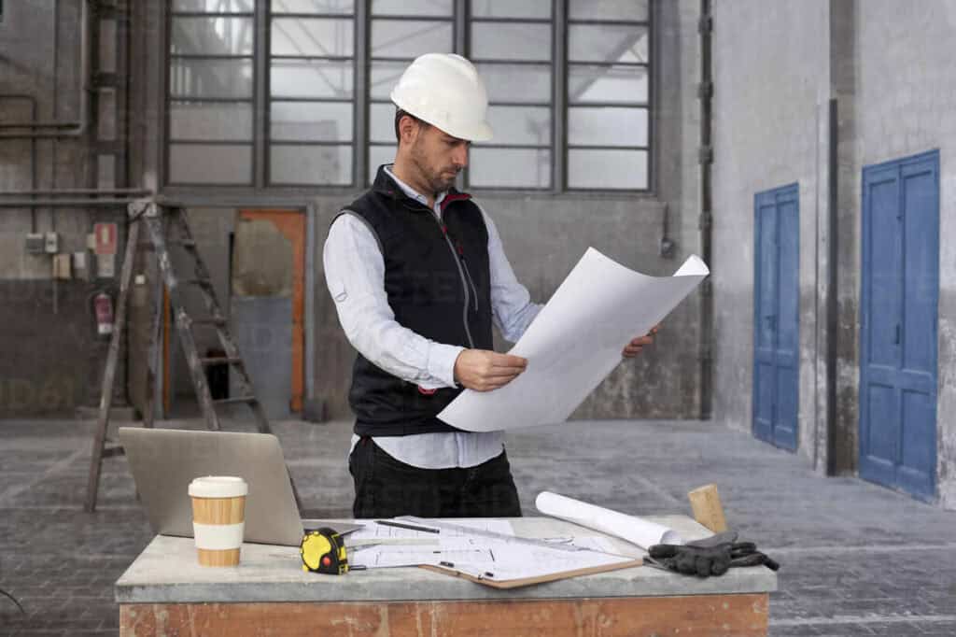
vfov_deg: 27.0
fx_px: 1327
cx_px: 478
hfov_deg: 39.6
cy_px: 318
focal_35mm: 50
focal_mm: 50
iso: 1000
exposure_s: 1/160
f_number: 4.5
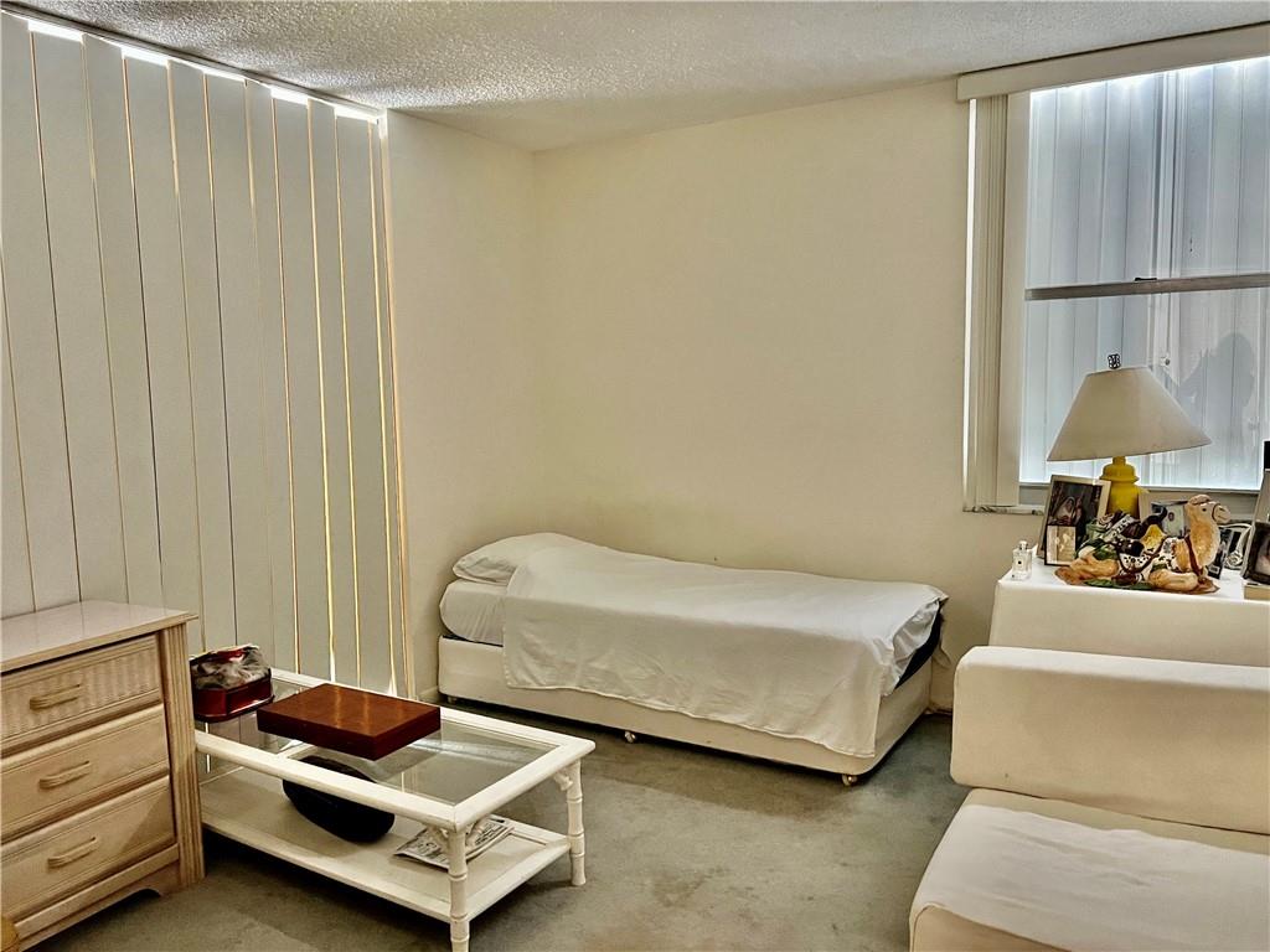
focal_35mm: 26
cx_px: 635
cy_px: 476
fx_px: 954
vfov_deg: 53.1
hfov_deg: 67.3
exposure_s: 1/30
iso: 500
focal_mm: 5.7
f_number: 1.5
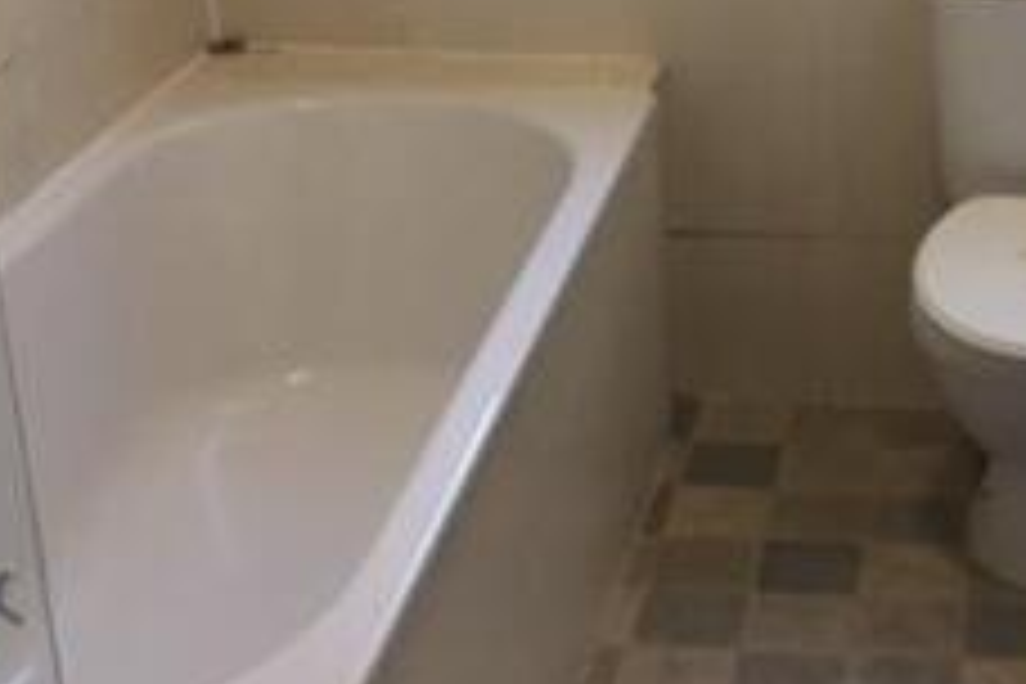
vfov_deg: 17.7
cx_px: 961
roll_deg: -2.9
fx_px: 2194
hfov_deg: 25.3
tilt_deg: -24.8
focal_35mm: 77
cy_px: 245
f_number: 2.2
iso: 40
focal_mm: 4.15
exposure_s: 1/33
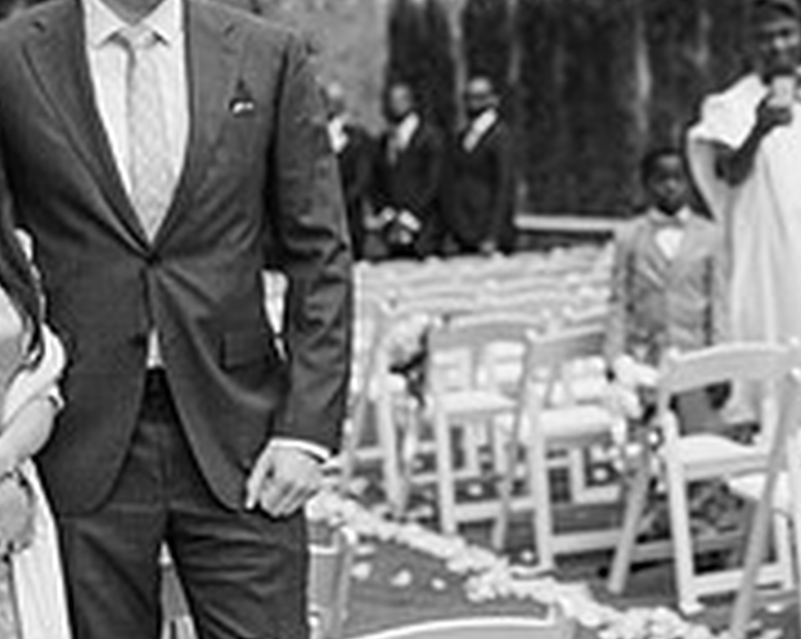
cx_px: 770
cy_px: 124
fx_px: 2629
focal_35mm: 111
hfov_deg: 17.0
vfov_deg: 13.8
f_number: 2
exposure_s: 1/1600
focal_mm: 35
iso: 100
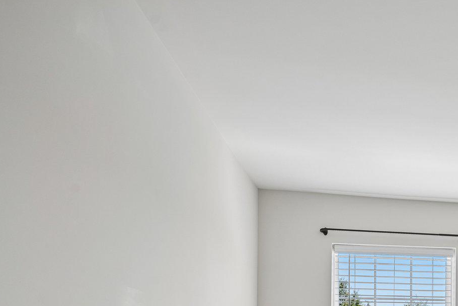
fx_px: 458
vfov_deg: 32.3
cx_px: 468
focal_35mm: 36
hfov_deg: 44.4
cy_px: 340
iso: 800
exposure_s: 1/320
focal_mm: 16
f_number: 8
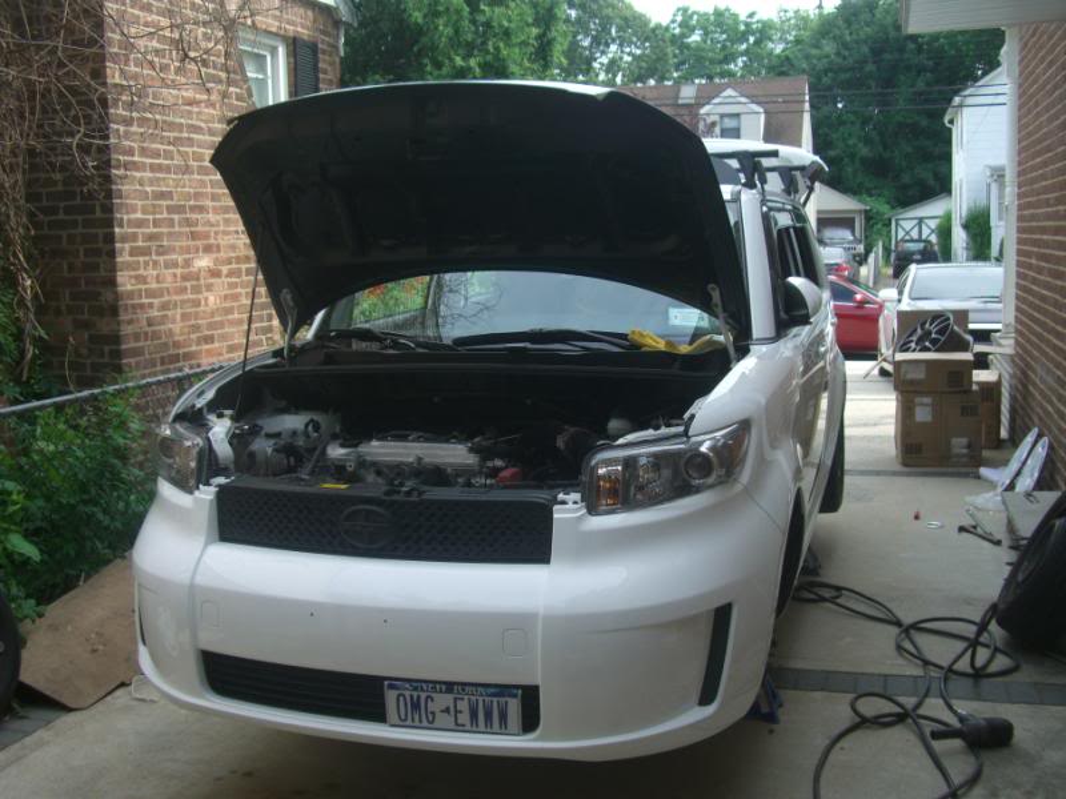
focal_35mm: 38
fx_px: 1170
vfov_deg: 37.7
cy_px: 400
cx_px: 533
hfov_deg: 49.0
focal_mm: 7.9
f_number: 2.8
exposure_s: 1/250
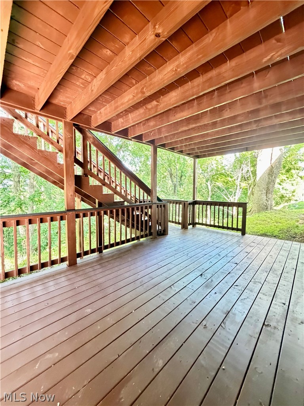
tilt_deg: -4.3
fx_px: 164
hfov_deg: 85.7
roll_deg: +1.1
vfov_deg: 102.1
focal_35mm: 14
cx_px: 152
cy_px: 203
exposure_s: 1/60
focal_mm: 2.22
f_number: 2.2
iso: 640
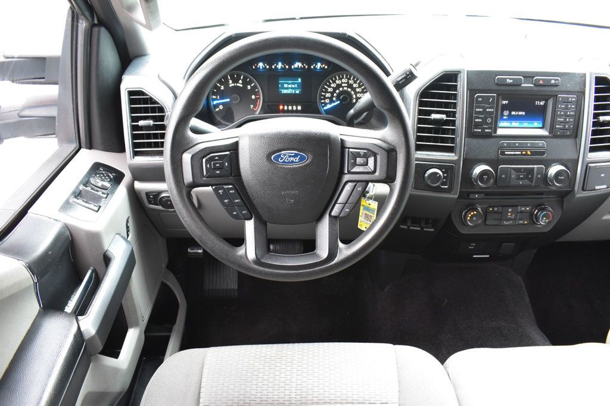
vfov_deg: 47.9
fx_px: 457
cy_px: 203
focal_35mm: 27
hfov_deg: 67.4
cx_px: 305
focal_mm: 18
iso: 1400
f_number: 6.3
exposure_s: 1/15
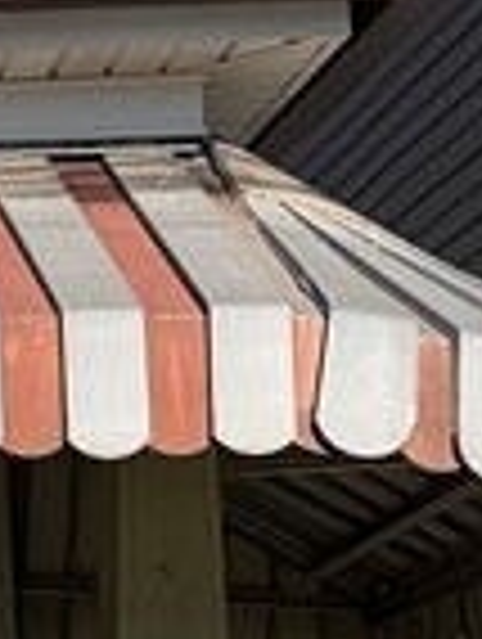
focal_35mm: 173
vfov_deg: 11.4
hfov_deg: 7.3
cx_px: -1095
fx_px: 3202
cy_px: 500
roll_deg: -2.5
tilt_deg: +8.0
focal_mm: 6.76
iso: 80
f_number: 1.78
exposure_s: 1/5714
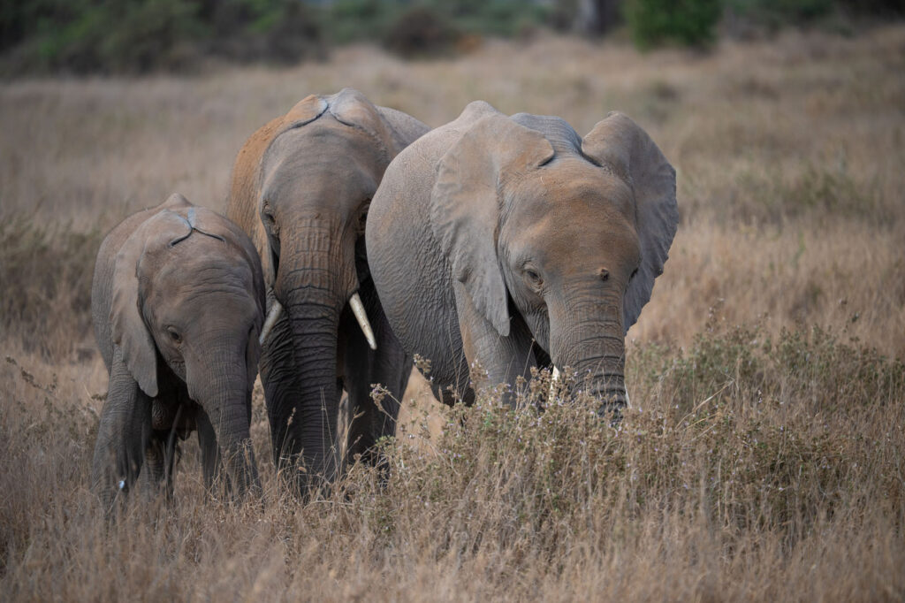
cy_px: 302
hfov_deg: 6.1
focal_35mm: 340
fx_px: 8544
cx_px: 452
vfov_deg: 4.0
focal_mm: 340
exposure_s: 1/800
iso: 360
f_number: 5.3
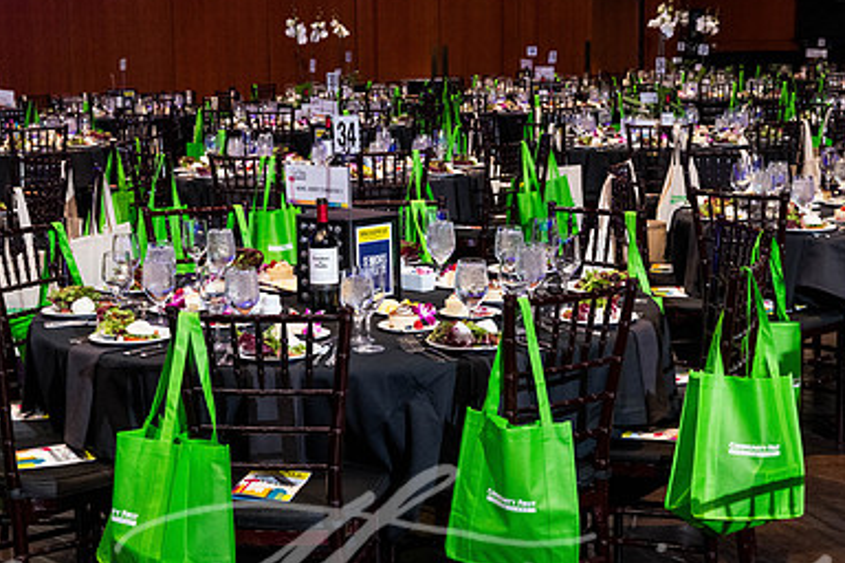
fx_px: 1596
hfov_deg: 29.6
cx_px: 332
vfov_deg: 20.0
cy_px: 340
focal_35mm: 68
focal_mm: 45
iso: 4000
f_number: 8
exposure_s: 1/20
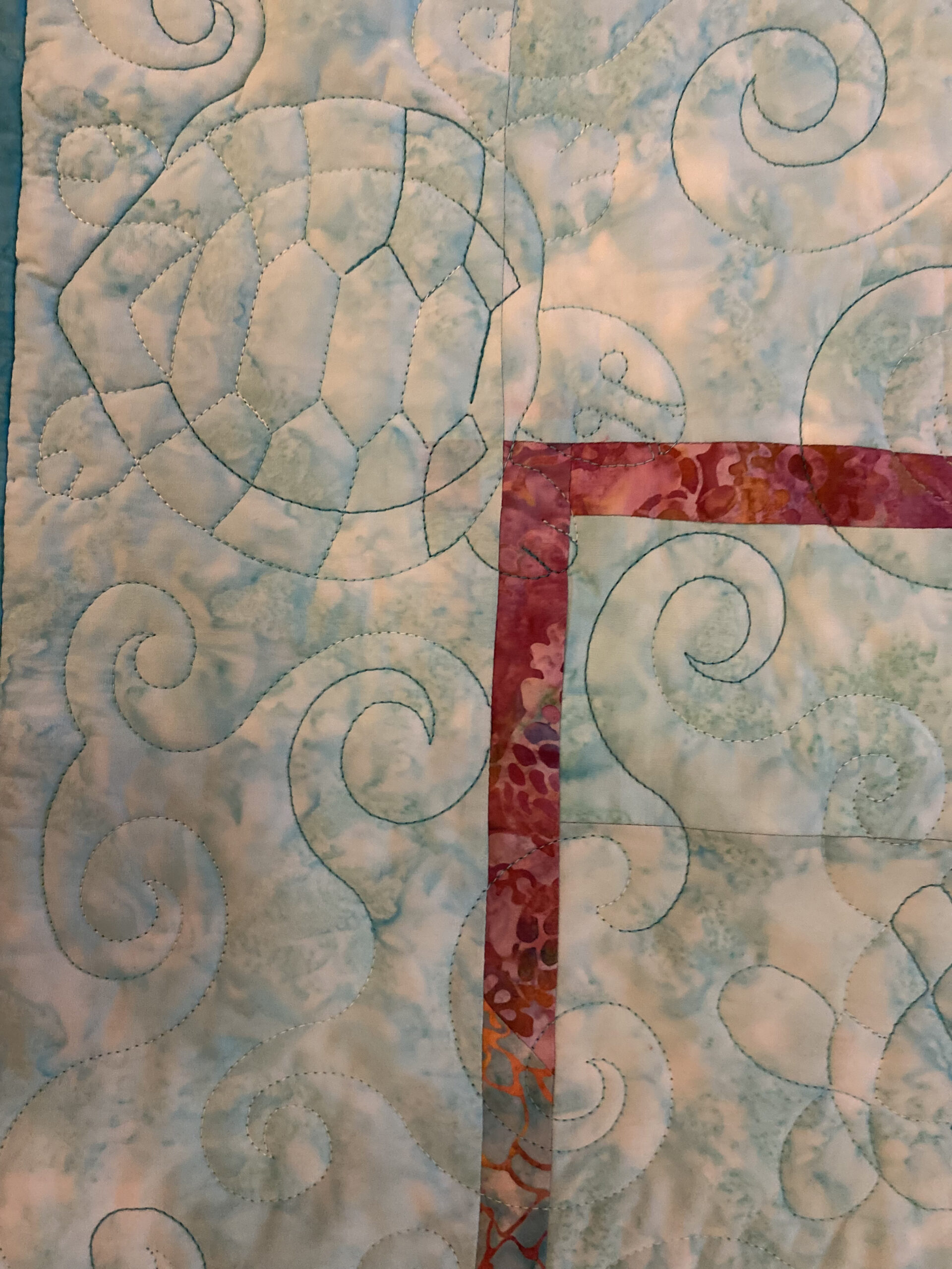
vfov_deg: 67.3
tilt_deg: -87.5
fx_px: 953
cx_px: 476
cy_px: 634
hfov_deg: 53.1
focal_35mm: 26
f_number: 1.8
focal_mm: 4.25
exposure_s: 1/33
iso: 400
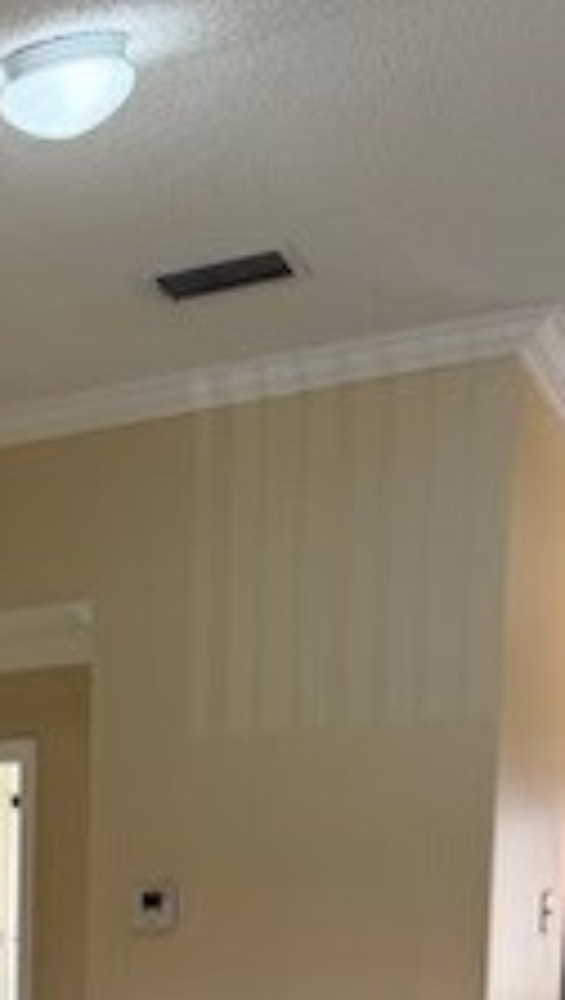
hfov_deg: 14.3
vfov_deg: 24.9
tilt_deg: -11.3
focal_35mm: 75
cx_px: -439
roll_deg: +3.7
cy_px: 1265
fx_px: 1991
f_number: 1.78
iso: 100
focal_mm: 6.76
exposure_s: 1/120
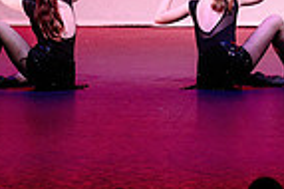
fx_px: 2892
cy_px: -76
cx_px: 375
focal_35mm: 367
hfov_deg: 5.6
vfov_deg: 3.7
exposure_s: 1/500
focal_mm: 75
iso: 1250
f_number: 2.8
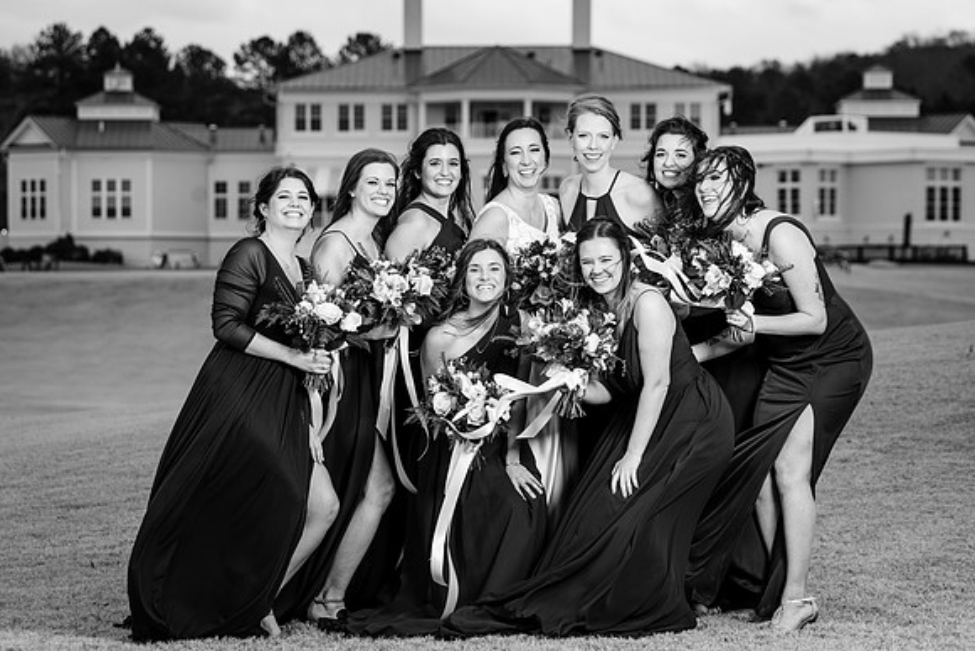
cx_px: 466
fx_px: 3824
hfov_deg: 14.5
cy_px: 301
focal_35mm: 141
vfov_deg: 9.7
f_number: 5.6
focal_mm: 131
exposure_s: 1/250
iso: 200
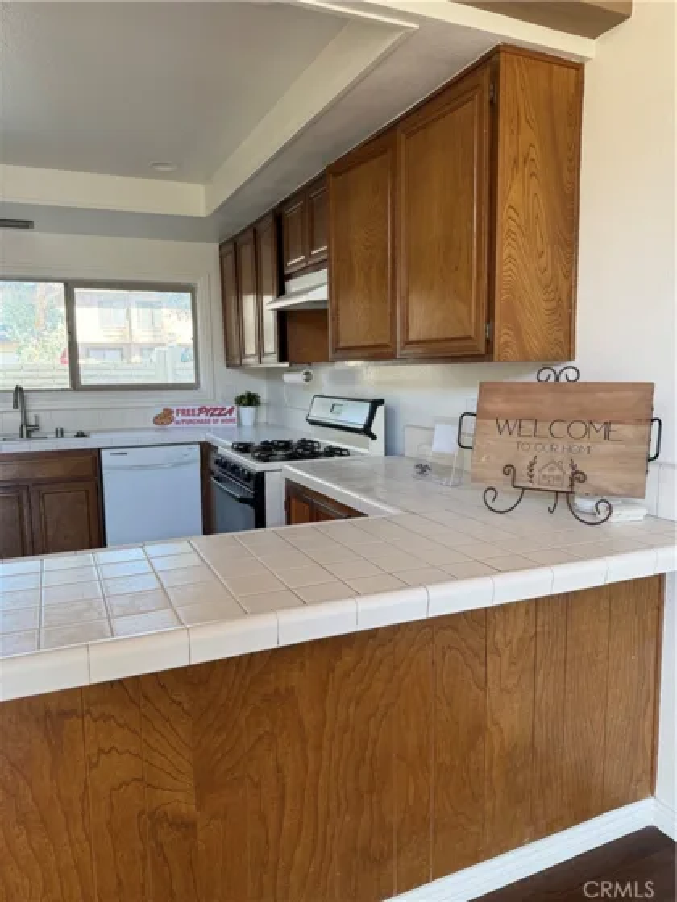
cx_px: 338
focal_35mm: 24
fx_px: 626
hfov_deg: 56.8
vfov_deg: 71.6
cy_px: 451
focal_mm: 6.76
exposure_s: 1/98
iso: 200
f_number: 1.78
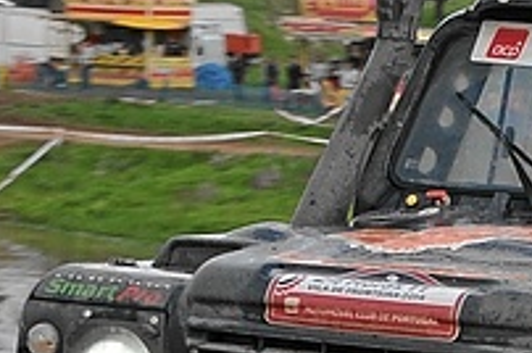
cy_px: 256
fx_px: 4102
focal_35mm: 278
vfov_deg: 4.9
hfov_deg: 7.3
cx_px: 714
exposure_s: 1/500
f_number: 9
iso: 400
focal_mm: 50
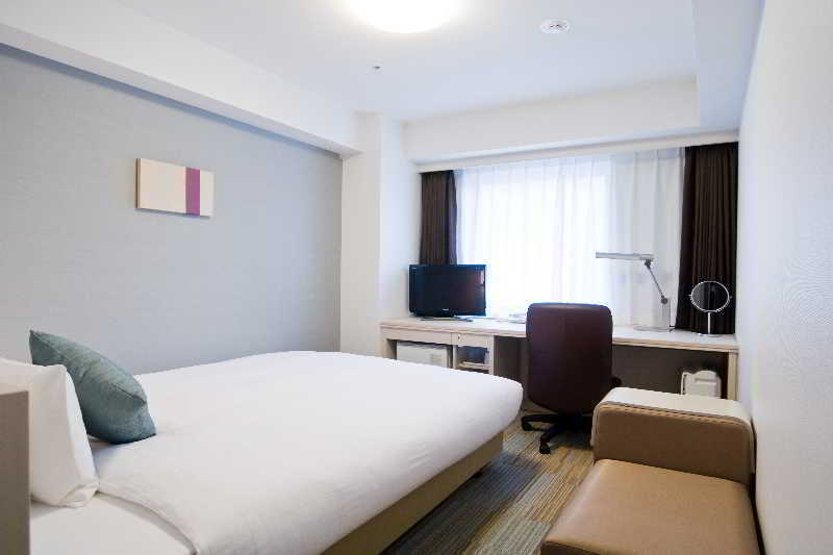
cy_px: 278
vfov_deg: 67.4
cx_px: 416
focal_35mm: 18
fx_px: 416
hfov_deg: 90.0
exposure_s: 1/20
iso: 400
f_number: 7.1
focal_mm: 12
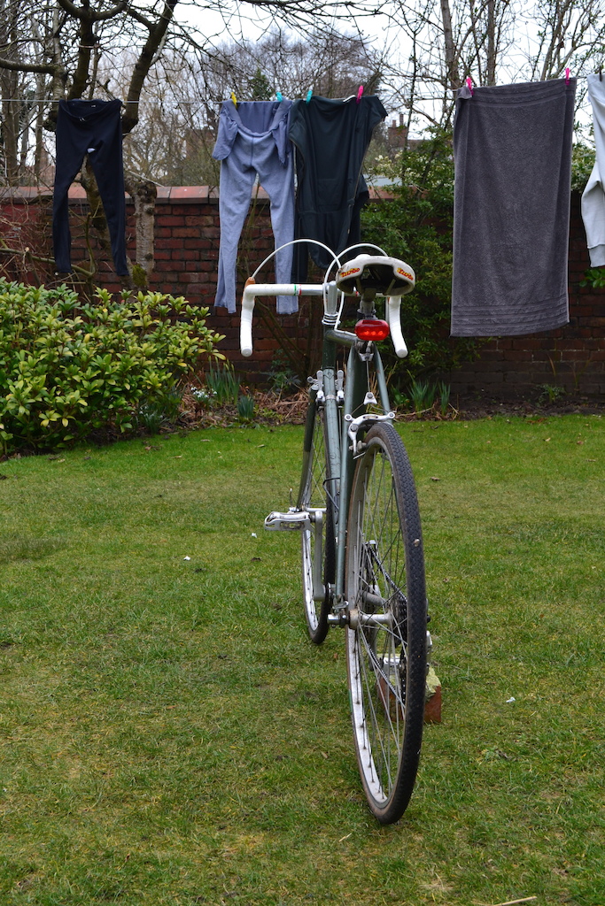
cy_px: 453
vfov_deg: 43.6
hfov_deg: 29.9
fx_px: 1134
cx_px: 302
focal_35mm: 45
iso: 400
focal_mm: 30
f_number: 9
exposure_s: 1/100
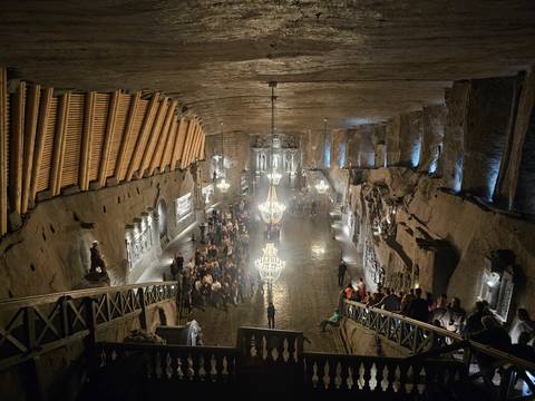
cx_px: 268
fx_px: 355
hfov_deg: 73.9
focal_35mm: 23
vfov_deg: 58.9
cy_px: 200
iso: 800
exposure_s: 1/24
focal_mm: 6.3
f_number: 1.7
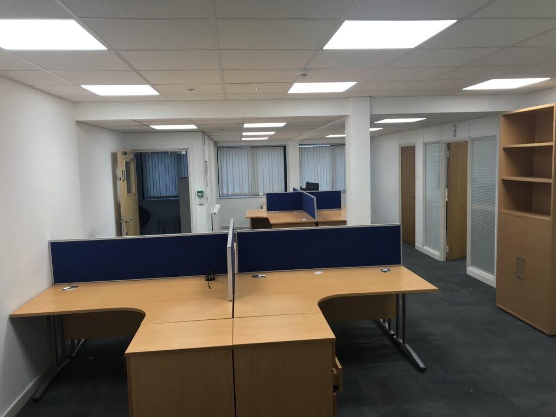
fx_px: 450
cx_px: 278
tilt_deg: -5.7
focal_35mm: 28
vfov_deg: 49.7
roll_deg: +1.8
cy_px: 208
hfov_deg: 63.4
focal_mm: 3.99
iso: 25
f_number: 1.8
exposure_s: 1/50
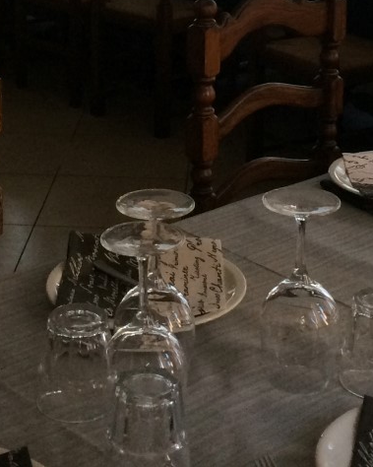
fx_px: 1187
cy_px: -64
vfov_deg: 21.0
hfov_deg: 17.9
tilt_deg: -10.2
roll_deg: -0.7
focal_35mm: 86
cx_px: 178
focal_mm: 4.15
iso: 64
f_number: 2.2
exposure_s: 1/33
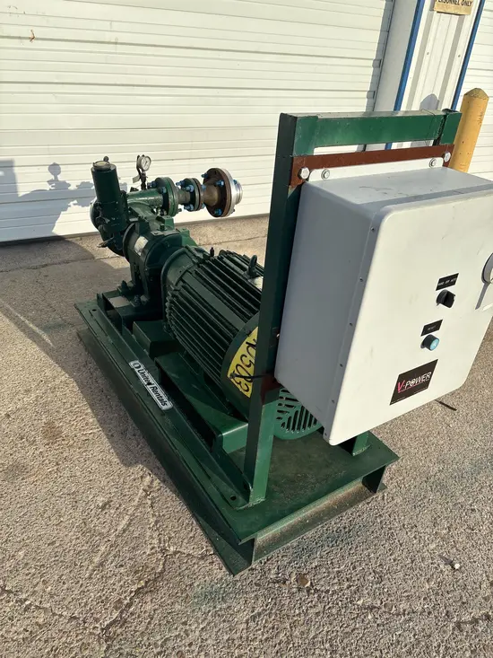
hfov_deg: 53.1
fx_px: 494
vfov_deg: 67.3
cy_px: 329
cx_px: 246
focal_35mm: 26
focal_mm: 5.96
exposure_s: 1/3623
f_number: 1.6
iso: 50
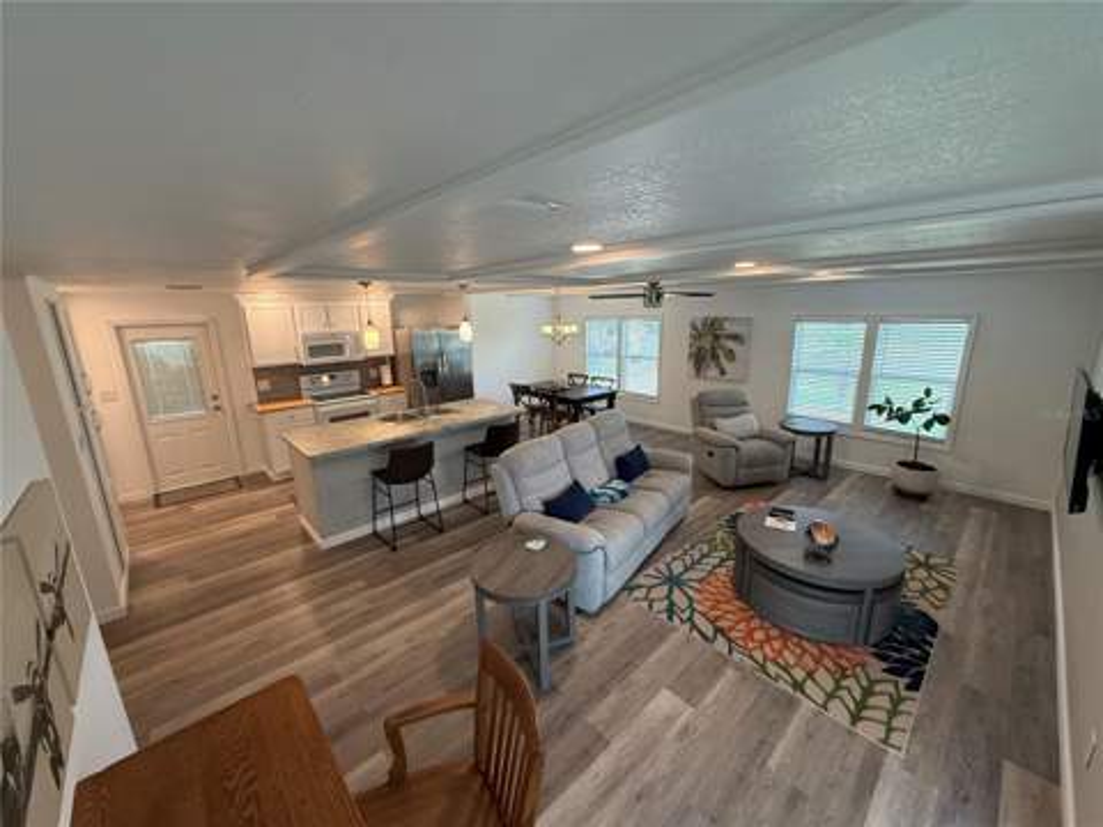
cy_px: 414
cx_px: 552
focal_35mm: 14
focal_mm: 2.22
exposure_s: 1/120
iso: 250
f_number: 2.2
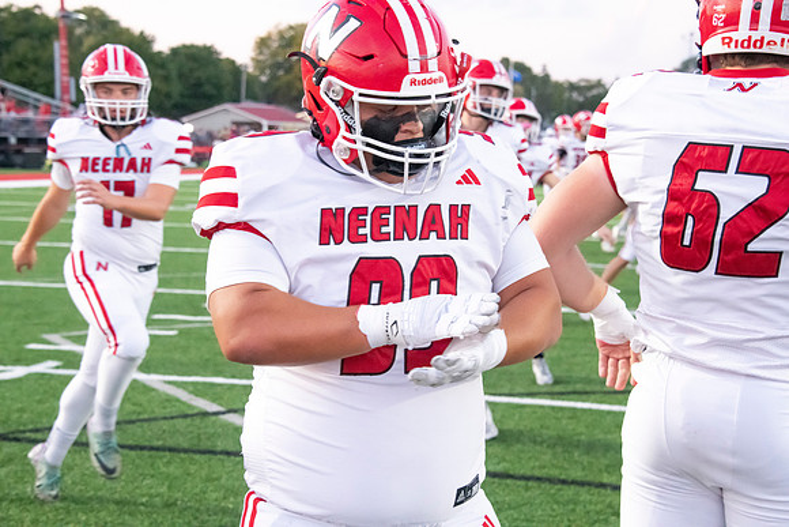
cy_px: 264
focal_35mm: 78
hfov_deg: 26.0
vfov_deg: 17.5
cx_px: 394
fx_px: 1710
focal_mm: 78
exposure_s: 1/640
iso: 10000
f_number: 7.1
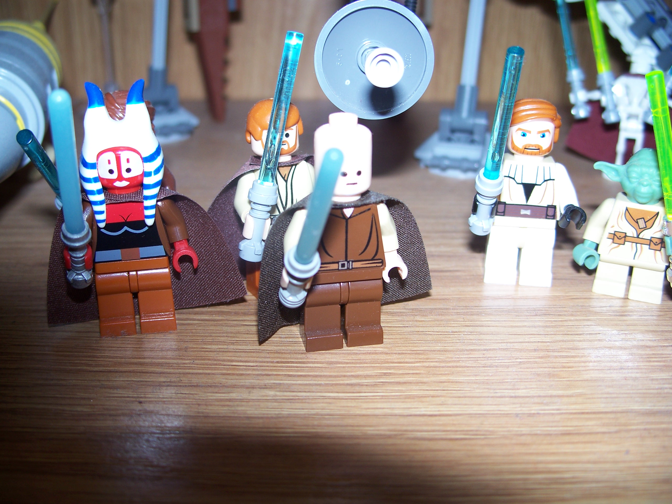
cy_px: 252
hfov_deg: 50.1
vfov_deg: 38.7
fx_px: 718
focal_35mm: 37
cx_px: 336
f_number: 2.8
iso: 80
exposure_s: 1/60
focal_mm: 7.8
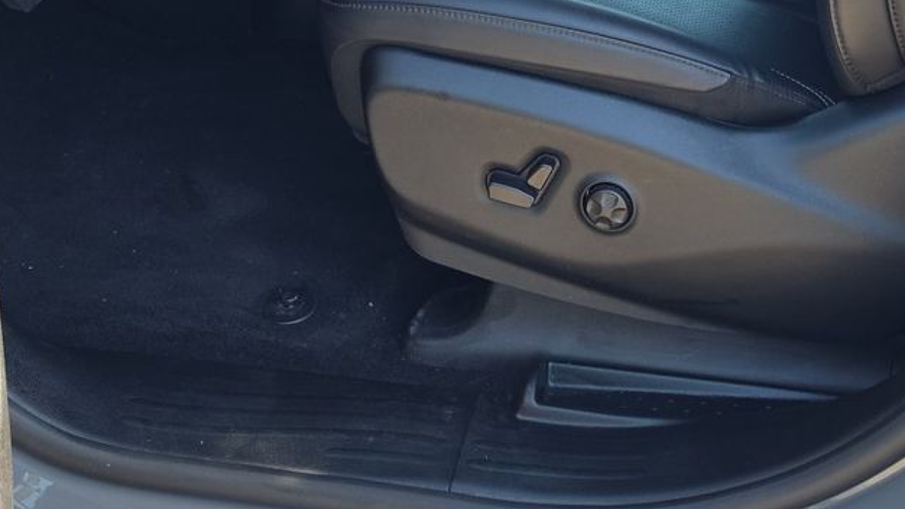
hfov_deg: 32.7
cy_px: -253
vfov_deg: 17.0
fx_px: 1536
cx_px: 572
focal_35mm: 64
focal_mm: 6.5
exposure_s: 1/178
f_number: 1.4
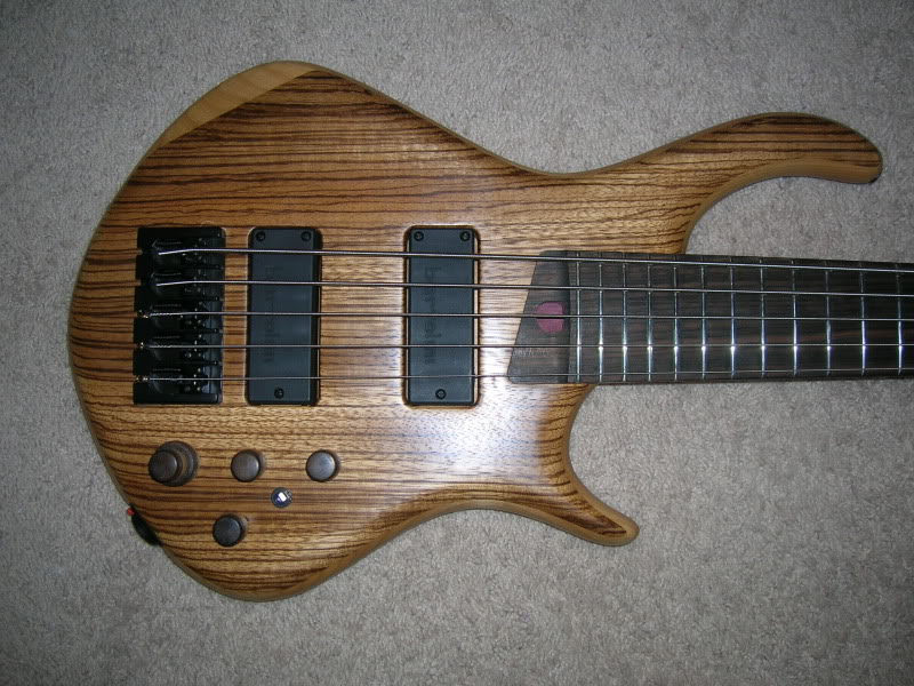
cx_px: 457
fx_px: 898
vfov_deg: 41.8
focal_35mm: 34
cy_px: 343
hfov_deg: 54.0
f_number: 2.9
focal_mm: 5.7
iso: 50
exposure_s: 1/60.1
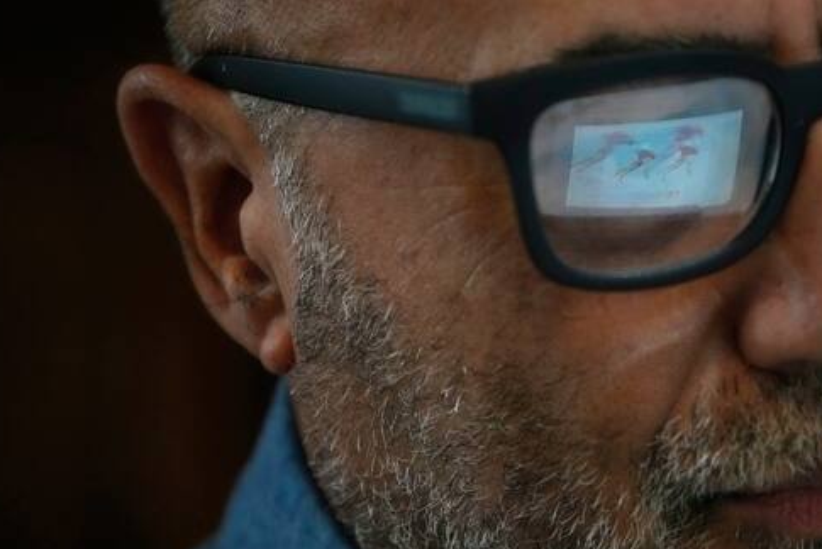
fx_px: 13182
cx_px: 515
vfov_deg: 2.4
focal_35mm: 577
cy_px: 311
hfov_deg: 3.6
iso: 5000
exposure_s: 1/250
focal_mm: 400
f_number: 5.6
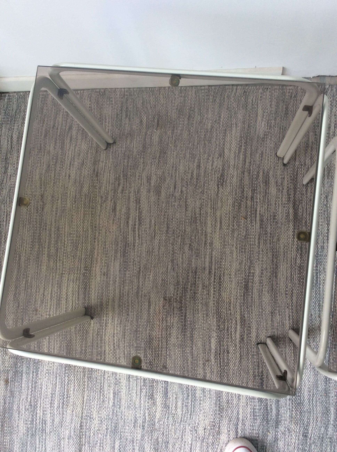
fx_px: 416
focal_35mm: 32
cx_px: 168
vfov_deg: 56.9
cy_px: 226
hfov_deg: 44.1
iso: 32
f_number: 2.4
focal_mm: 3.3
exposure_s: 1/33
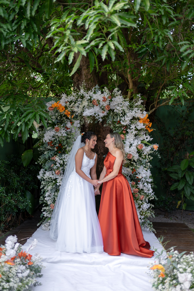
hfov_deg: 37.9
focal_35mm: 35
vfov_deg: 54.4
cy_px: 146
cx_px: 97
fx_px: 283
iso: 640
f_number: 1.4
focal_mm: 35
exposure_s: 1/400
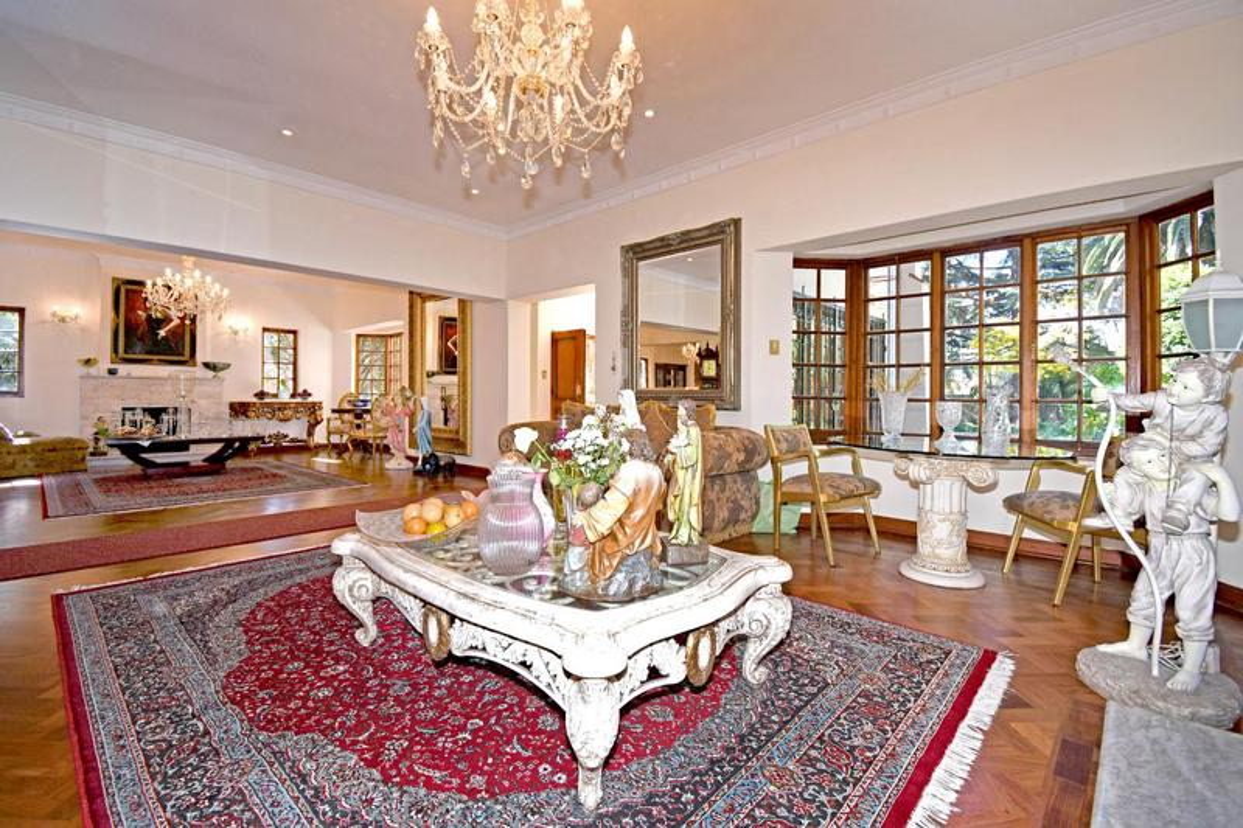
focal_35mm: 15
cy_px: 414
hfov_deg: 100.4
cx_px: 622
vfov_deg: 77.3
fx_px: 518
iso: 160
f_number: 4.5
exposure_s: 1/60
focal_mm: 10
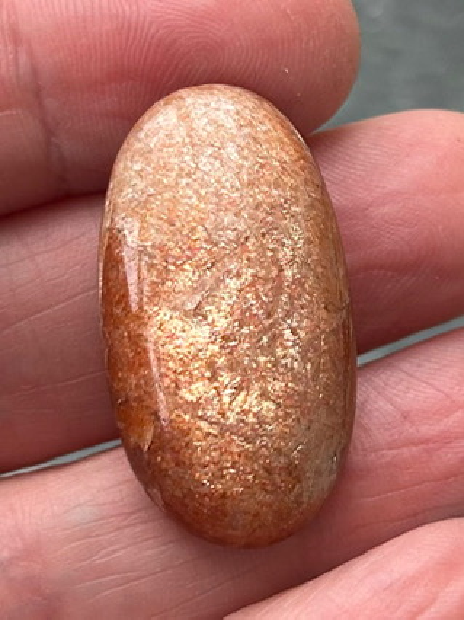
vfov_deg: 67.3
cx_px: 232
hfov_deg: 53.0
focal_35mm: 26
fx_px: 465
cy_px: 310
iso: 100
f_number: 1.5
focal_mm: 5.7
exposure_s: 1/121
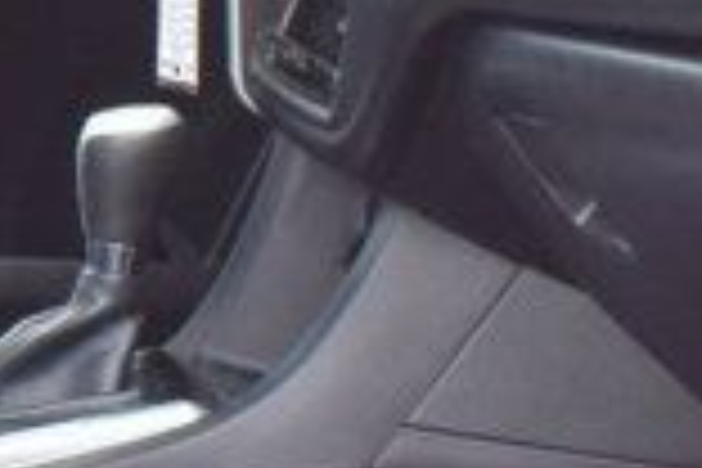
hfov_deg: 11.3
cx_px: -220
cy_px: 153
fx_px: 3451
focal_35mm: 177
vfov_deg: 7.8
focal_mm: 18
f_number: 10
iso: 400
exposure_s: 1/200
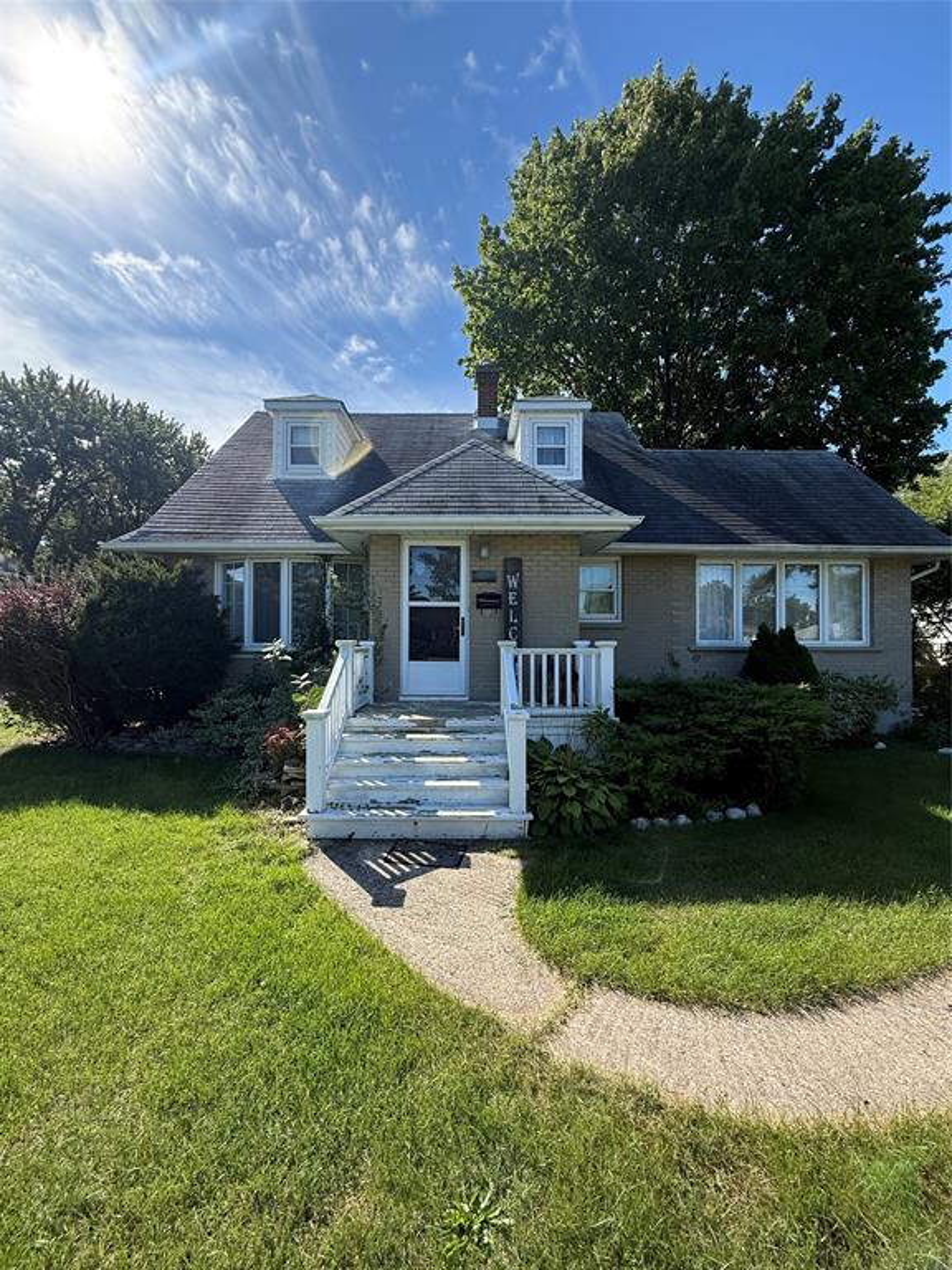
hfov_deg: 85.7
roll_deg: -0.5
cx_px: 476
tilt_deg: +2.0
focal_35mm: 14
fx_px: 513
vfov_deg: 102.1
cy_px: 635
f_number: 2.2
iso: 64
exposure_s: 1/1017
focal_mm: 2.22
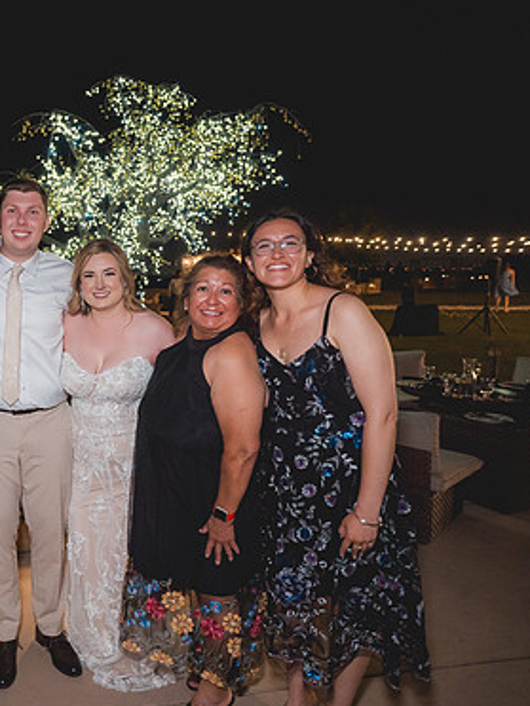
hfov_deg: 43.9
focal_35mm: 27
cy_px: 352
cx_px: 0
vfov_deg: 65.3
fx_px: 551
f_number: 2.8
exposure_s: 1/80
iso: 1600
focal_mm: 18
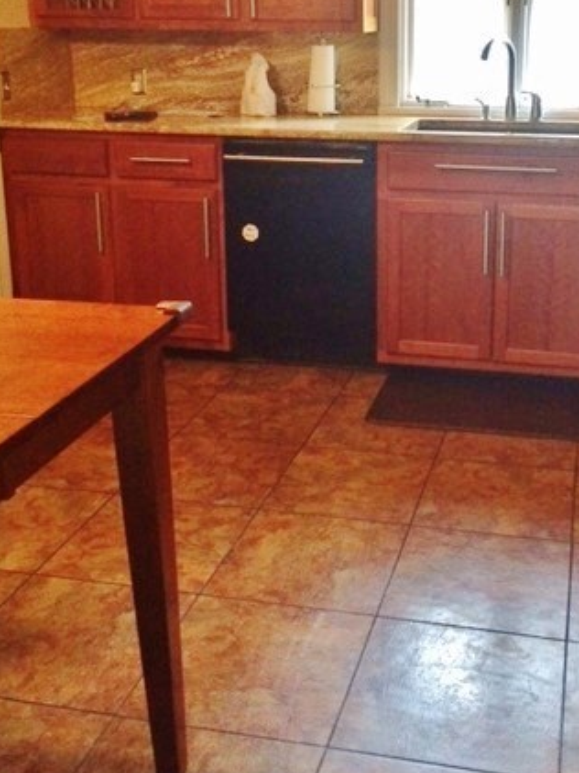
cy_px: 251
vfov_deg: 42.3
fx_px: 982
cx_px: 390
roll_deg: +1.2
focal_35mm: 44
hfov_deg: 32.5
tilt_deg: -13.3
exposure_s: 1/30
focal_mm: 4.15
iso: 320
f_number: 2.2
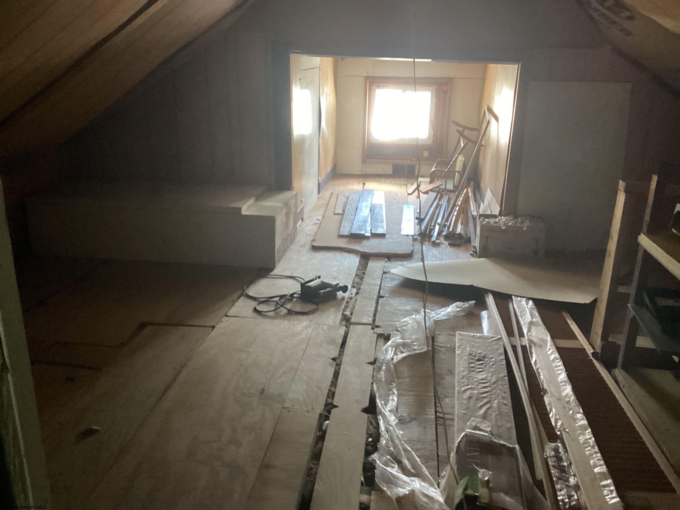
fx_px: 609
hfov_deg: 58.4
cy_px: 255
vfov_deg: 45.4
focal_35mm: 31
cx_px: 340
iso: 500
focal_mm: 3.3
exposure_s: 1/30
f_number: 2.4
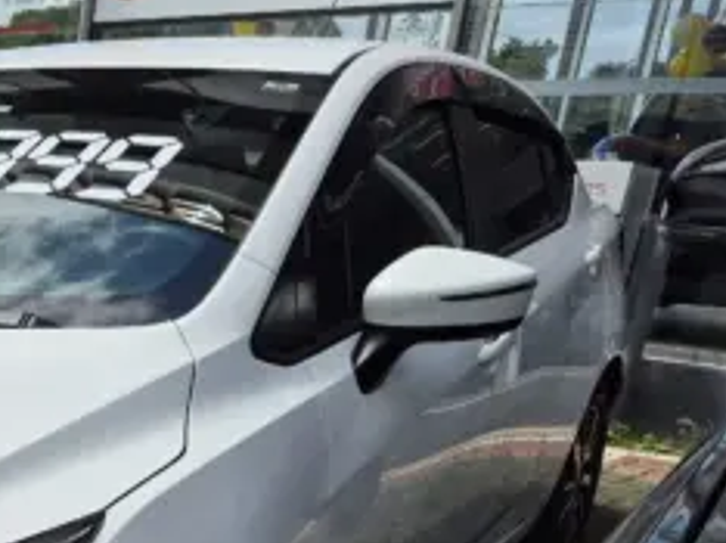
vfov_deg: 23.2
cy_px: 608
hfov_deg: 28.5
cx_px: -143
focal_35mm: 59
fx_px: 1236
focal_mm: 5.4
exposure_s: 1/2976
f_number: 1.8
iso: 25
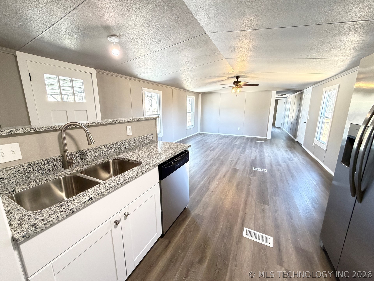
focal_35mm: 14
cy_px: 140
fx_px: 151
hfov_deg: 102.1
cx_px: 187
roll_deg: +0.2
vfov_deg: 85.7
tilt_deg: -12.0
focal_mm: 2.22
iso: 500
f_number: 2.2
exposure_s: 1/60
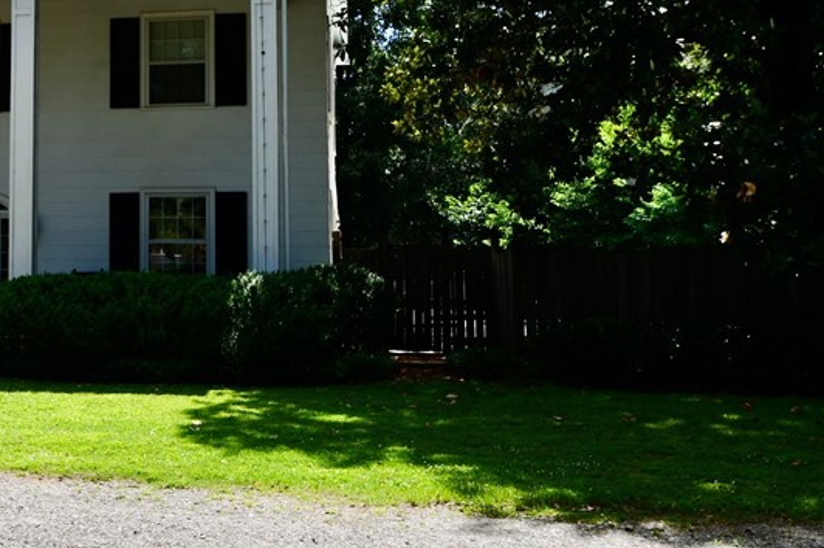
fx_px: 1121
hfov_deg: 36.2
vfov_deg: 27.3
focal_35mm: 49
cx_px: -5
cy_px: 188
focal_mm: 16
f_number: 8
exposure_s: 1/250
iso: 110
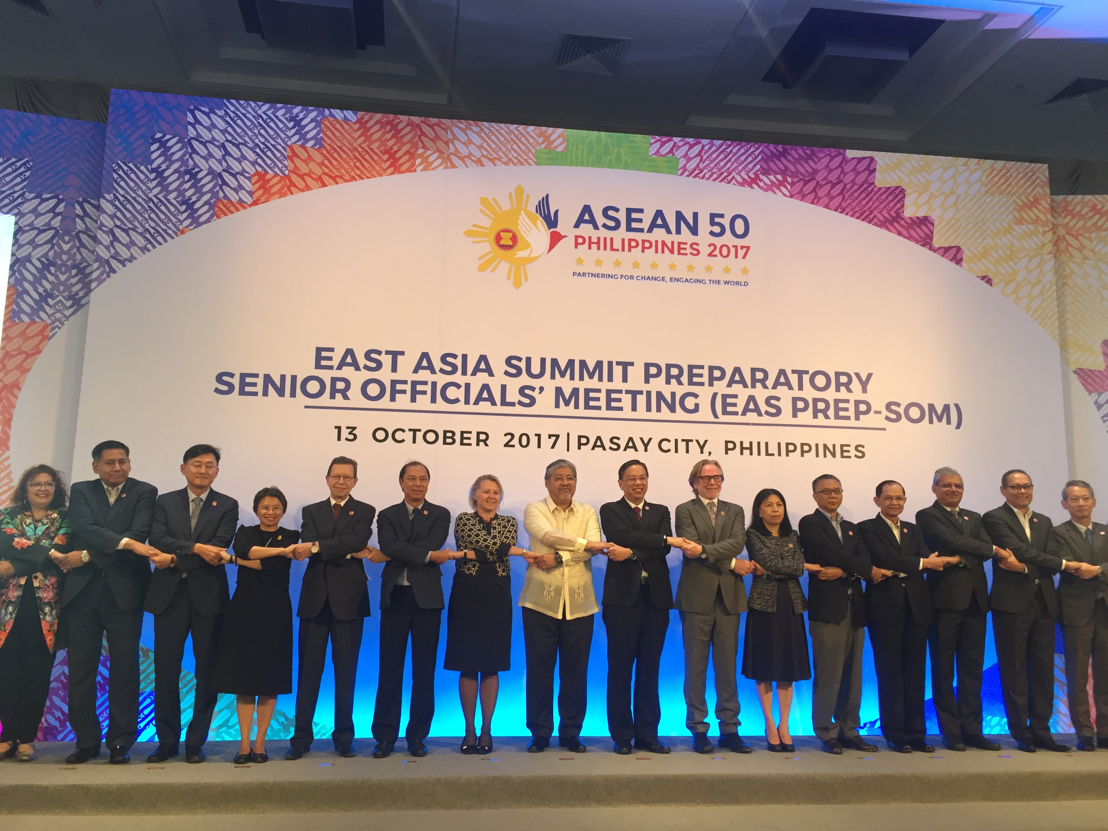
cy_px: 416
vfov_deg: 48.2
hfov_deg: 61.7
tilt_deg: +7.7
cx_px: 554
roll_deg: -2.0
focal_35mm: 29
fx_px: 928
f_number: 2.2
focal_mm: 4.15
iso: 80
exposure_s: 1/30
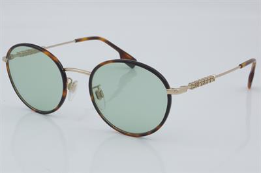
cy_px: 86
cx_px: 130
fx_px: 598
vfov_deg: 16.5
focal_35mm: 82
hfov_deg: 24.6
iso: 100
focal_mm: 55
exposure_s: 1/4
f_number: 32
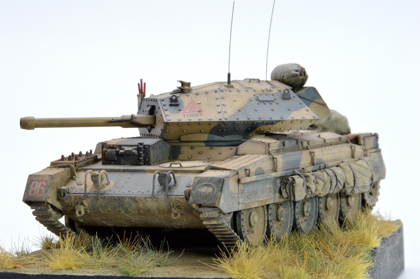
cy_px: 140
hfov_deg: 13.1
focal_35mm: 158
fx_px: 1836
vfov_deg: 8.7
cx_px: 210
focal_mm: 105
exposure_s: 1/20
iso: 800
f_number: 18
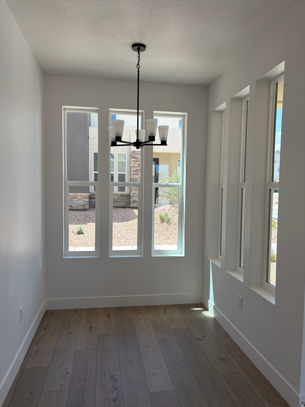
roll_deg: -1.6
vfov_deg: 67.3
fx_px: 305
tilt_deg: -2.5
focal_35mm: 26
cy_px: 204
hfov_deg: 53.1
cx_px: 152
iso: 50
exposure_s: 1/756
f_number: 1.6
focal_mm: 5.96
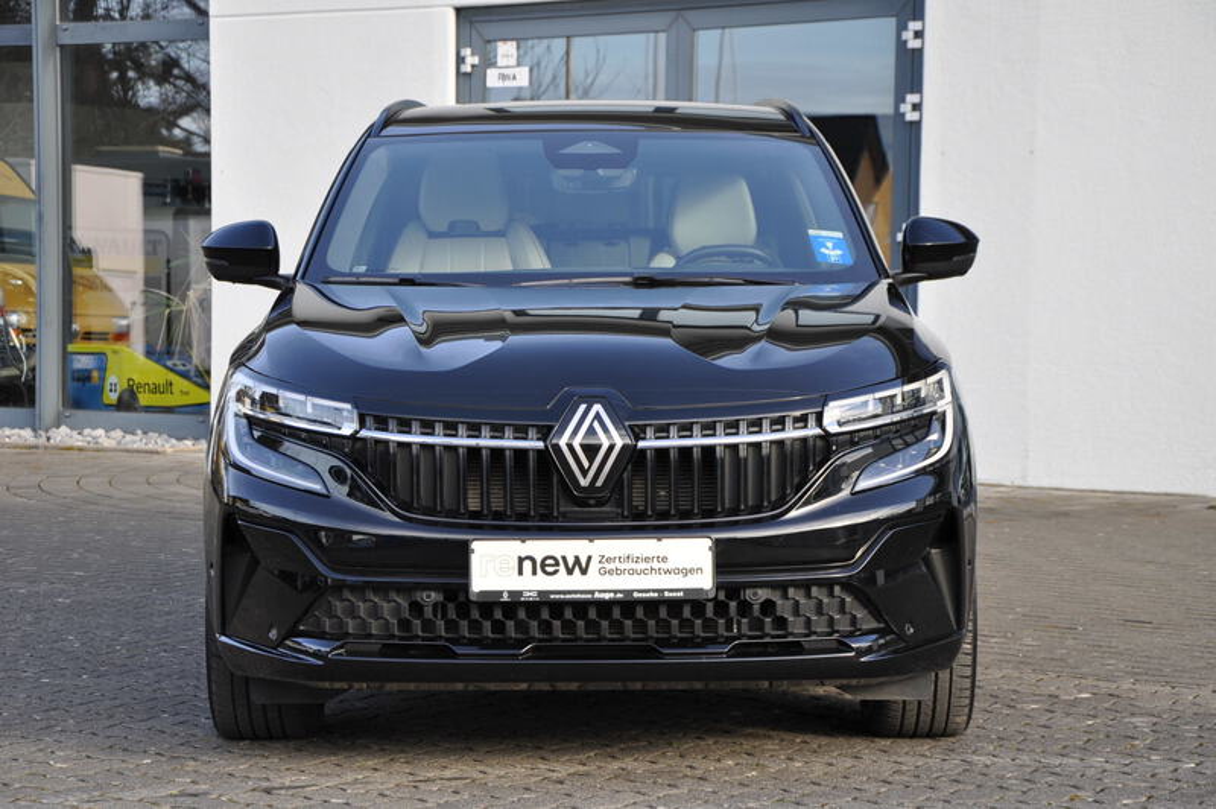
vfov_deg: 15.7
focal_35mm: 87
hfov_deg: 23.4
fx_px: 2936
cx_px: 608
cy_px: 404
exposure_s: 1/125
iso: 200
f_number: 5.6
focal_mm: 58
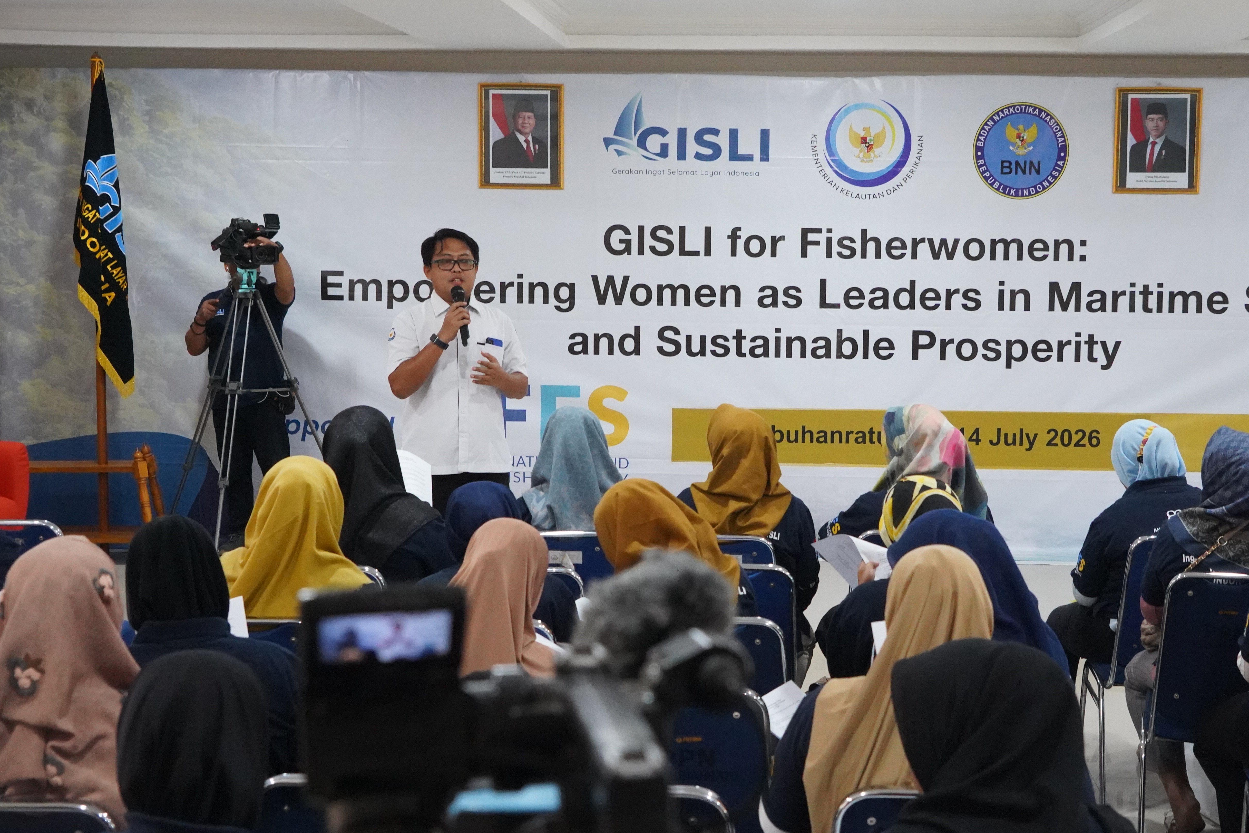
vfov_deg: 25.5
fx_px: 1839
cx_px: 766
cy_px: 422
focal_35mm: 53
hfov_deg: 37.3
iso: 10000
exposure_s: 1/125
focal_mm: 43
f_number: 6.3
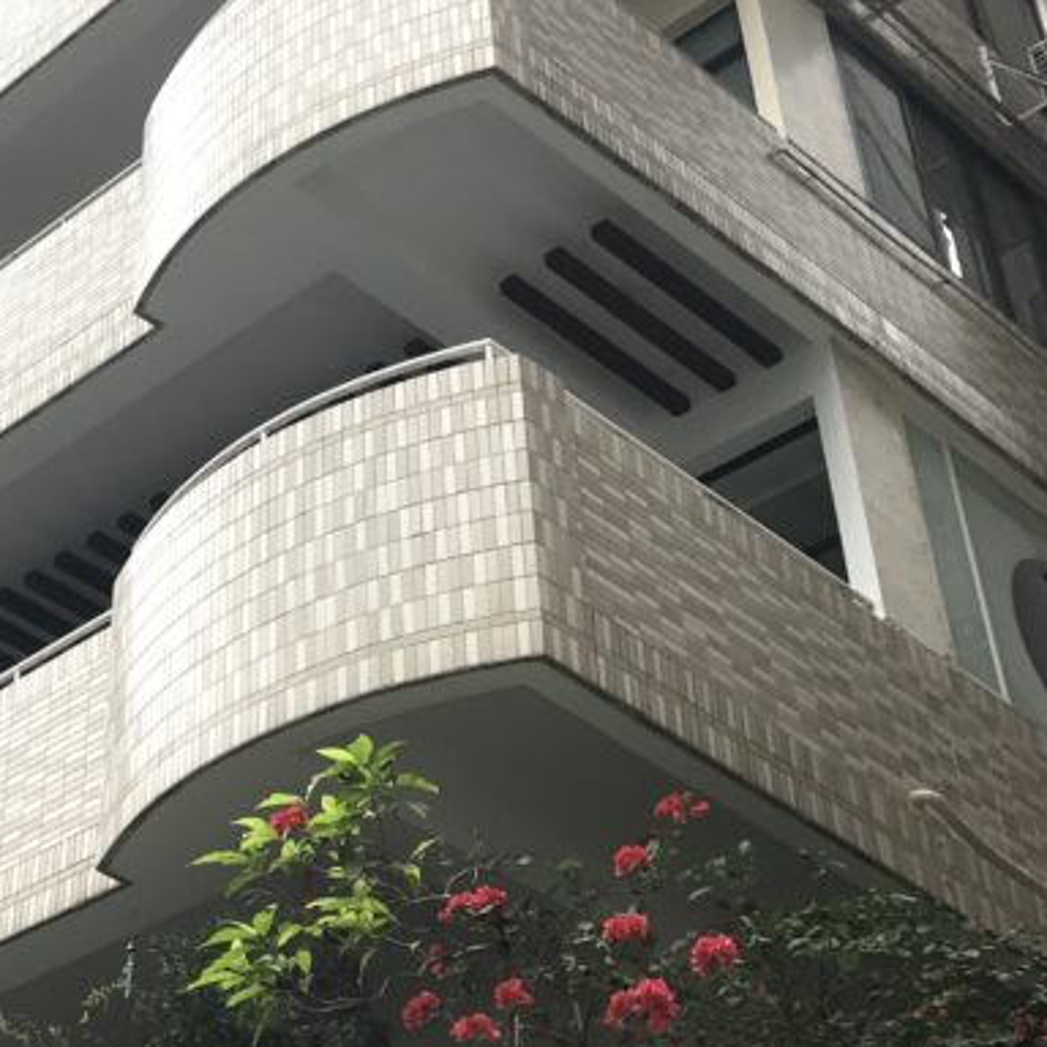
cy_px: 213
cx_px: 33
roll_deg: -4.5
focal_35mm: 66
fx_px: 2258
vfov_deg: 25.7
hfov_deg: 25.0
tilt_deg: +42.6
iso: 20
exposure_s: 1/123
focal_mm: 3.99
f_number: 1.8
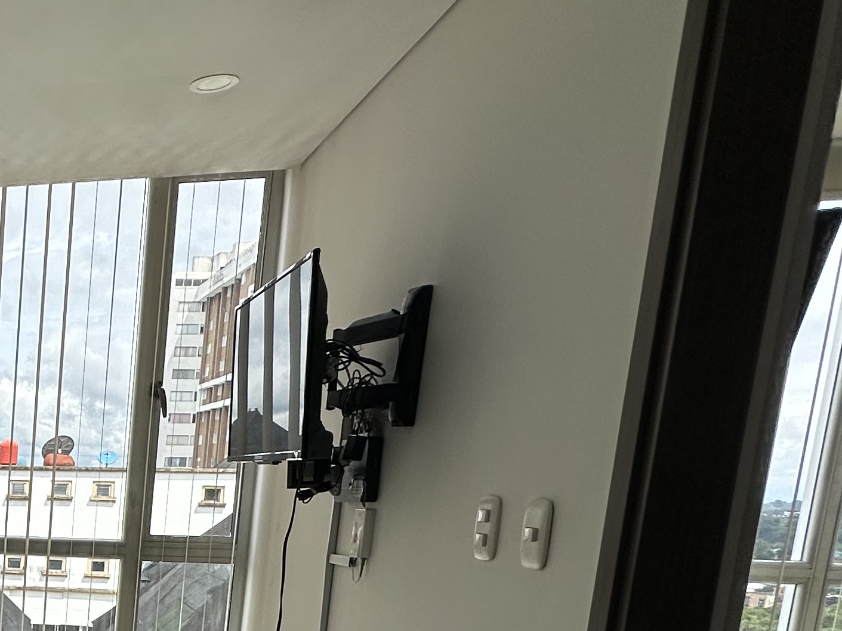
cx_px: -264
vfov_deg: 33.1
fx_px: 973
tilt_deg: -10.5
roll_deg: -1.1
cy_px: 624
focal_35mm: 40
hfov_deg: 33.5
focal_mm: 2.22
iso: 50
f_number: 2.2
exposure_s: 1/1276
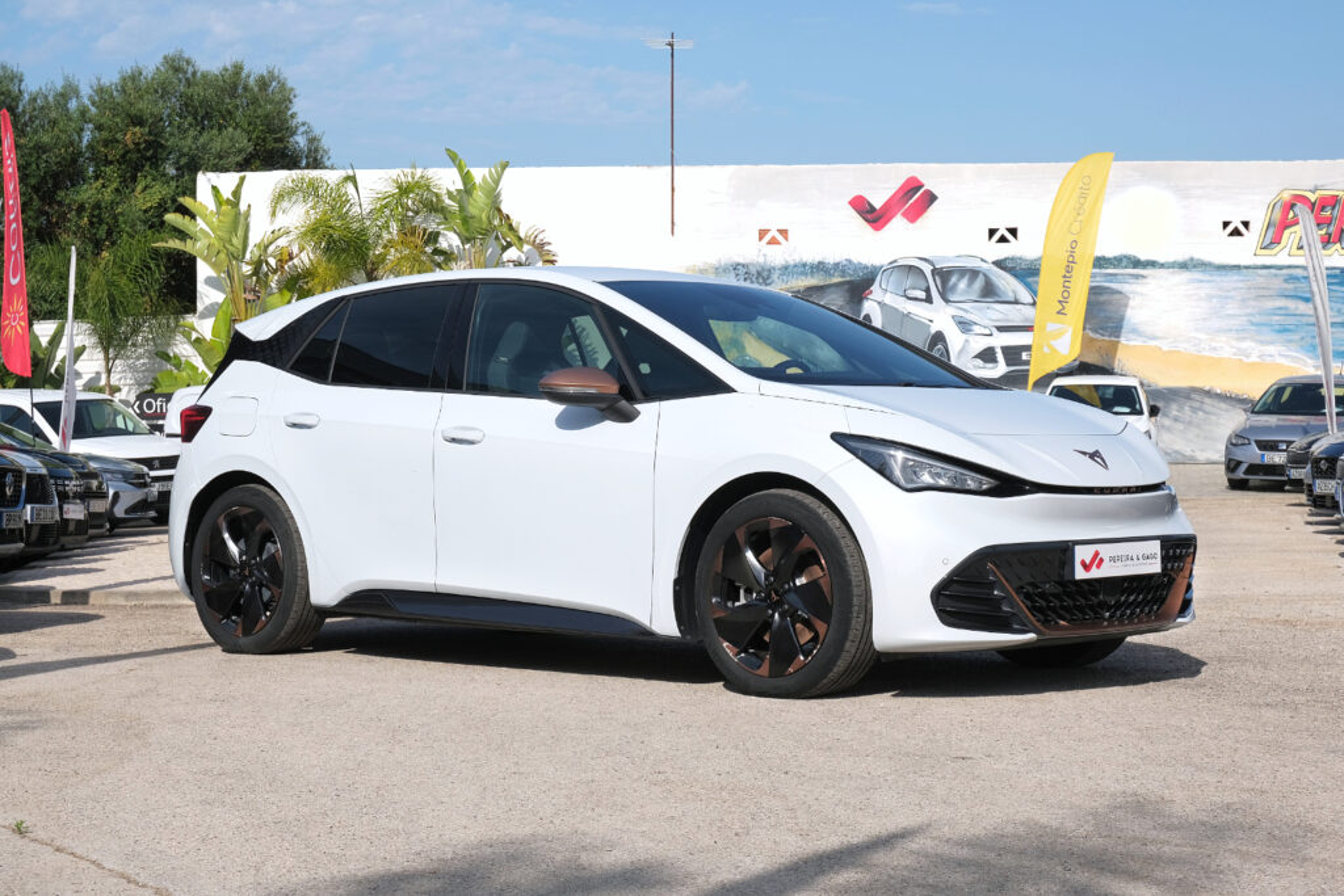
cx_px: 672
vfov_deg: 20.9
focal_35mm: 65
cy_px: 448
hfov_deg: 31.0
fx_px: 2427
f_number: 9
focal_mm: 43.2
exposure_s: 1/500
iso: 160
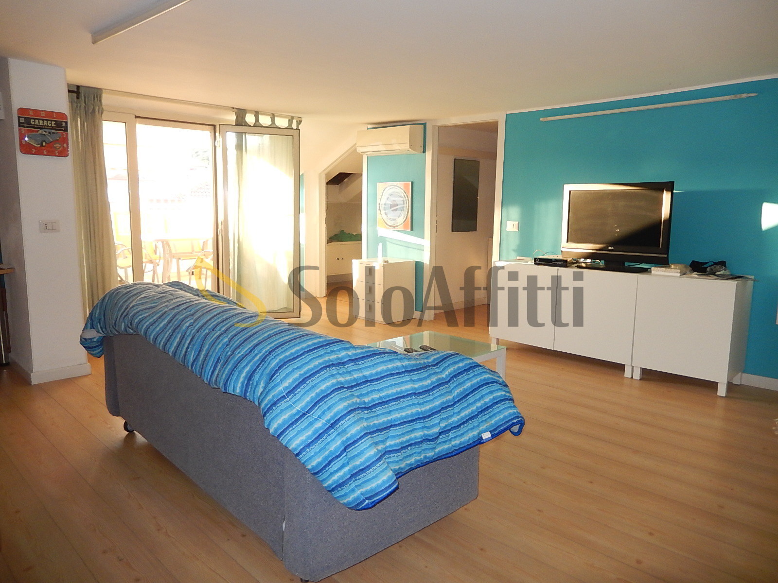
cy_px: 292
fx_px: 562
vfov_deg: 54.9
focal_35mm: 25
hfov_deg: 69.4
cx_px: 389
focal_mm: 4.5
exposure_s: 1/30
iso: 200
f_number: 3.4
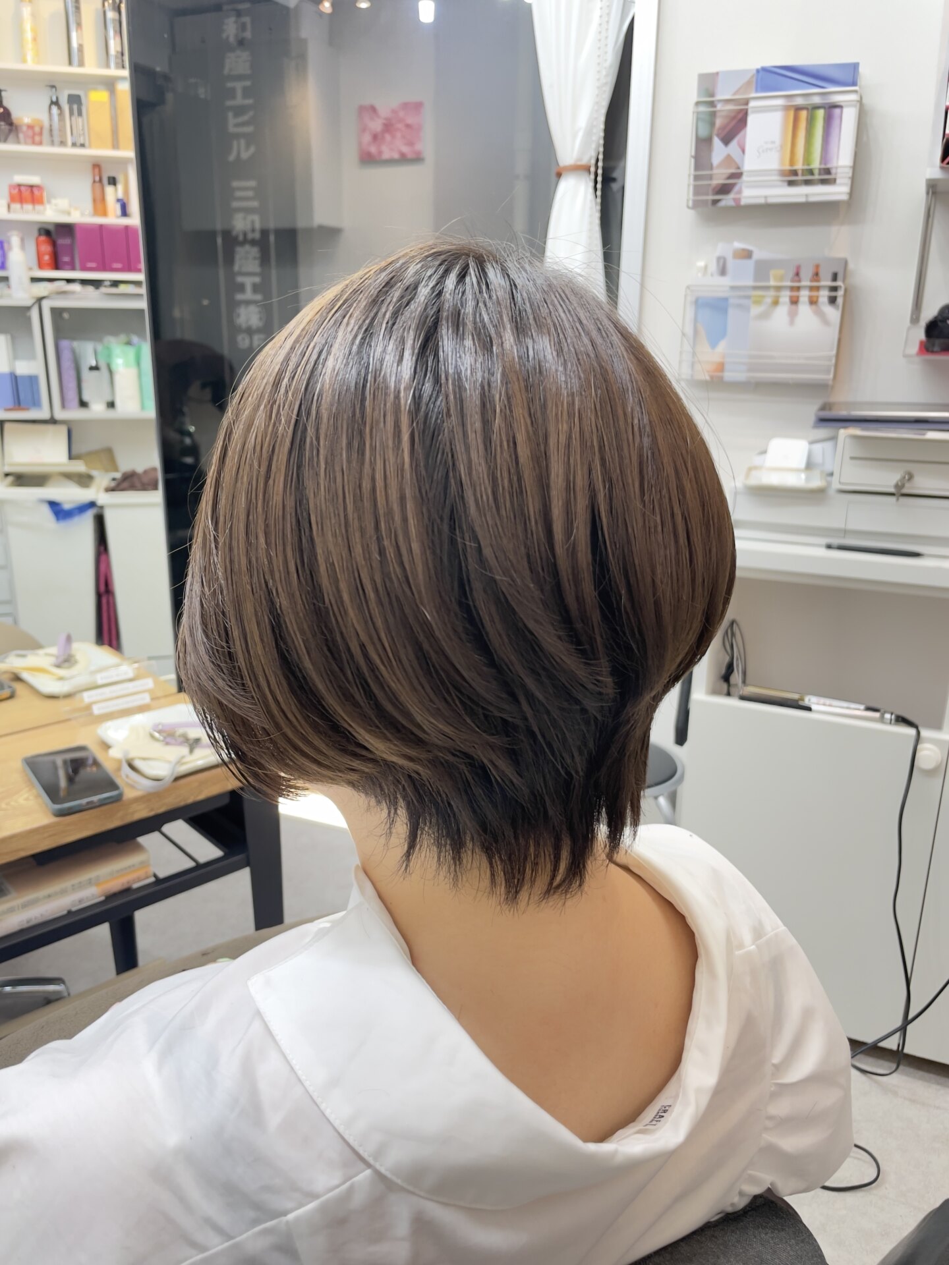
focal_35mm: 26
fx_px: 950
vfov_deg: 67.3
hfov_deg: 53.1
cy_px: 632
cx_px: 474
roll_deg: -0.6
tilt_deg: -16.2
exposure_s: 1/50
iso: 100
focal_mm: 4.2
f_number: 1.6
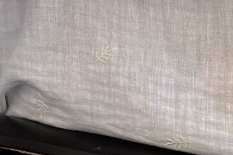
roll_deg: +0.9
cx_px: -253
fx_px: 1127
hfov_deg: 10.7
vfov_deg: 7.1
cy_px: -287
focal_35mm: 174
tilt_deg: +0.3
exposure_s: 1/125
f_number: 1.78
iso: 50
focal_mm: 6.76
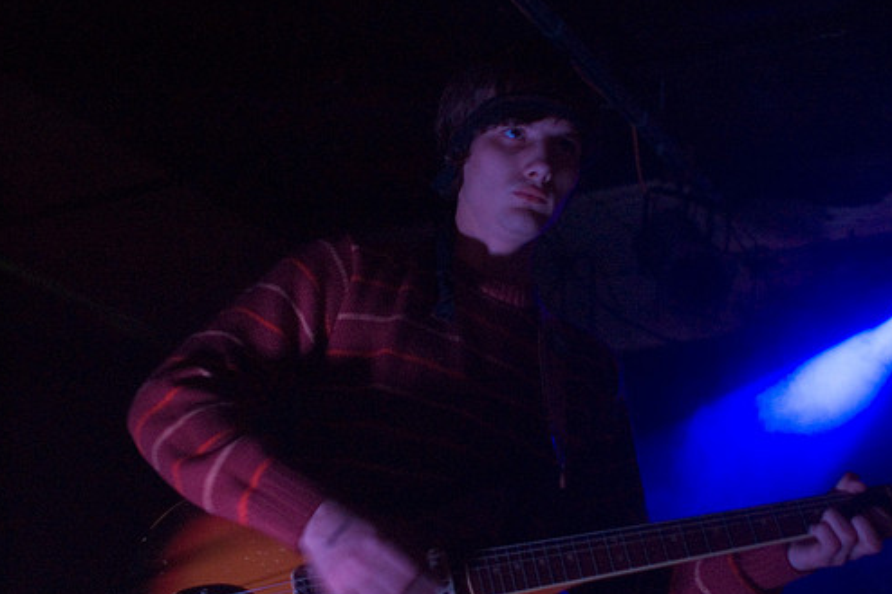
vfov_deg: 22.0
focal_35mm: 62
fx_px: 1525
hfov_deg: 32.6
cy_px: 345
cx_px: 498
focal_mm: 35
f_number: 2.8
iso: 1600
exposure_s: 1/15
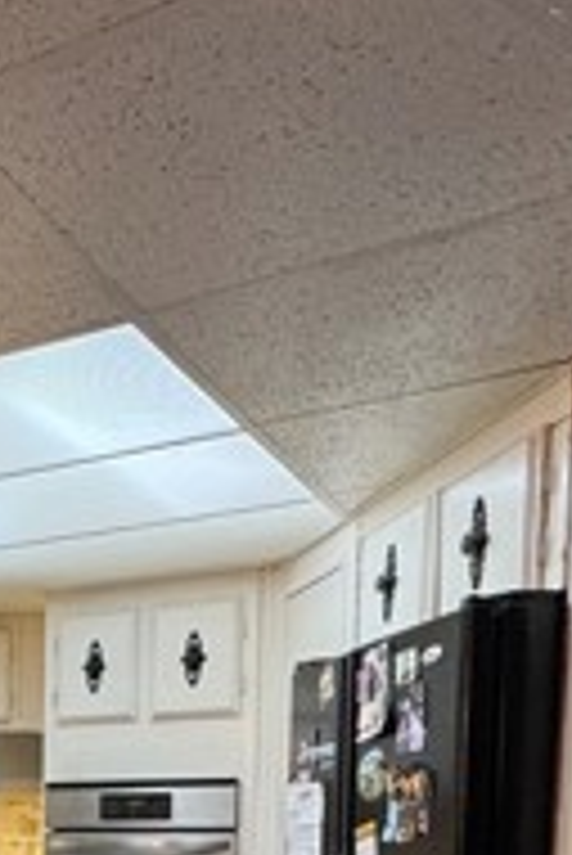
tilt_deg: -4.1
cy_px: 891
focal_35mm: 49
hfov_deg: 23.2
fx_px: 1166
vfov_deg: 35.6
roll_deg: +0.0
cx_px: -243
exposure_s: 1/60
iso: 250
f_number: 2.2
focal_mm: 2.22
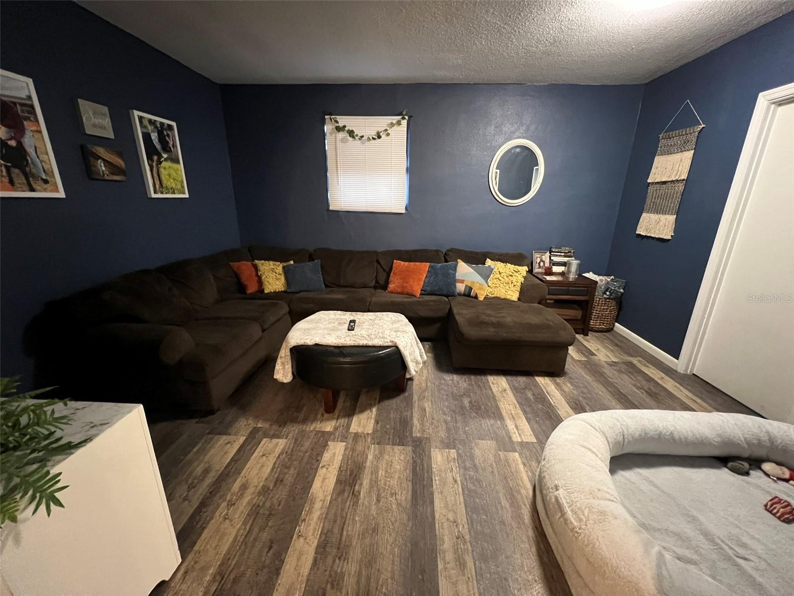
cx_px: 397
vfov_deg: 89.9
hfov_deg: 106.2
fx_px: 298
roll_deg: -0.8
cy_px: 298
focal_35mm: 13
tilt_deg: -16.6
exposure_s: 1/30
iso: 800
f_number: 1.8
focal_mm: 1.57
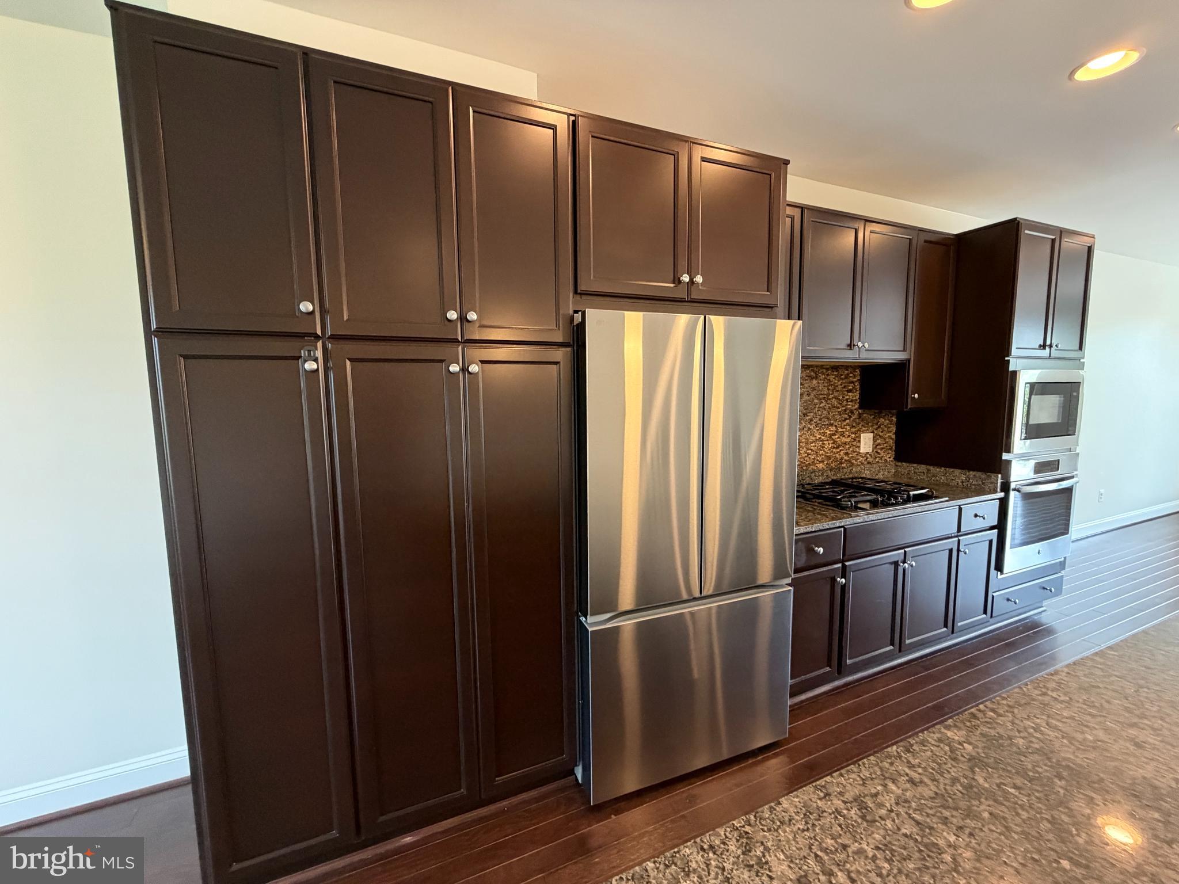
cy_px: 442
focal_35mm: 14
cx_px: 590
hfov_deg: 102.1
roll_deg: +0.5
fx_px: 477
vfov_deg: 85.7
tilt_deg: -5.9
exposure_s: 1/60
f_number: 2.2
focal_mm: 2.22
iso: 500
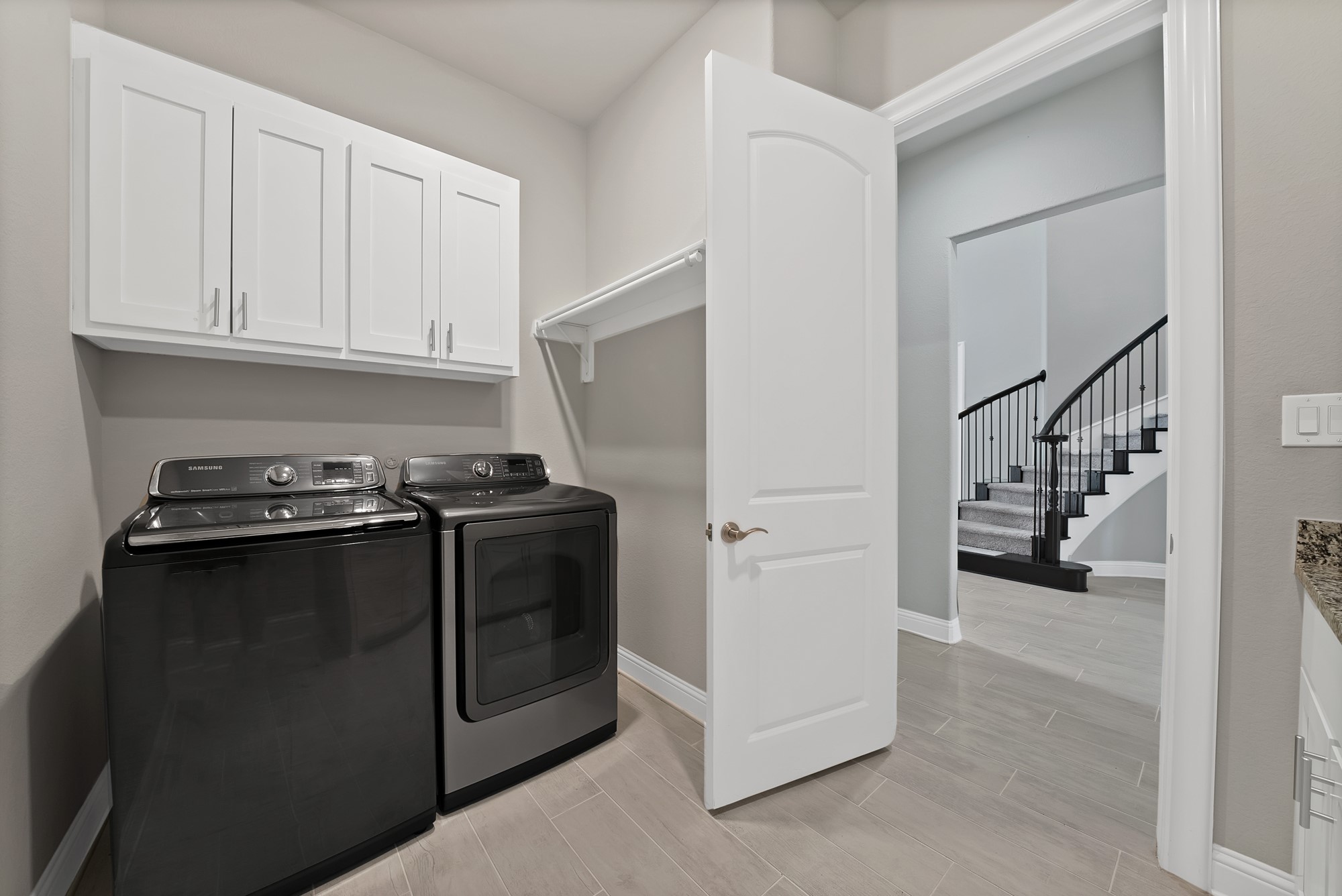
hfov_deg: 112.6
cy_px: 448
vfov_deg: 90.1
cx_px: 671
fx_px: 448
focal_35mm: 12
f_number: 8
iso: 640
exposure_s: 1/2.5
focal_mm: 12
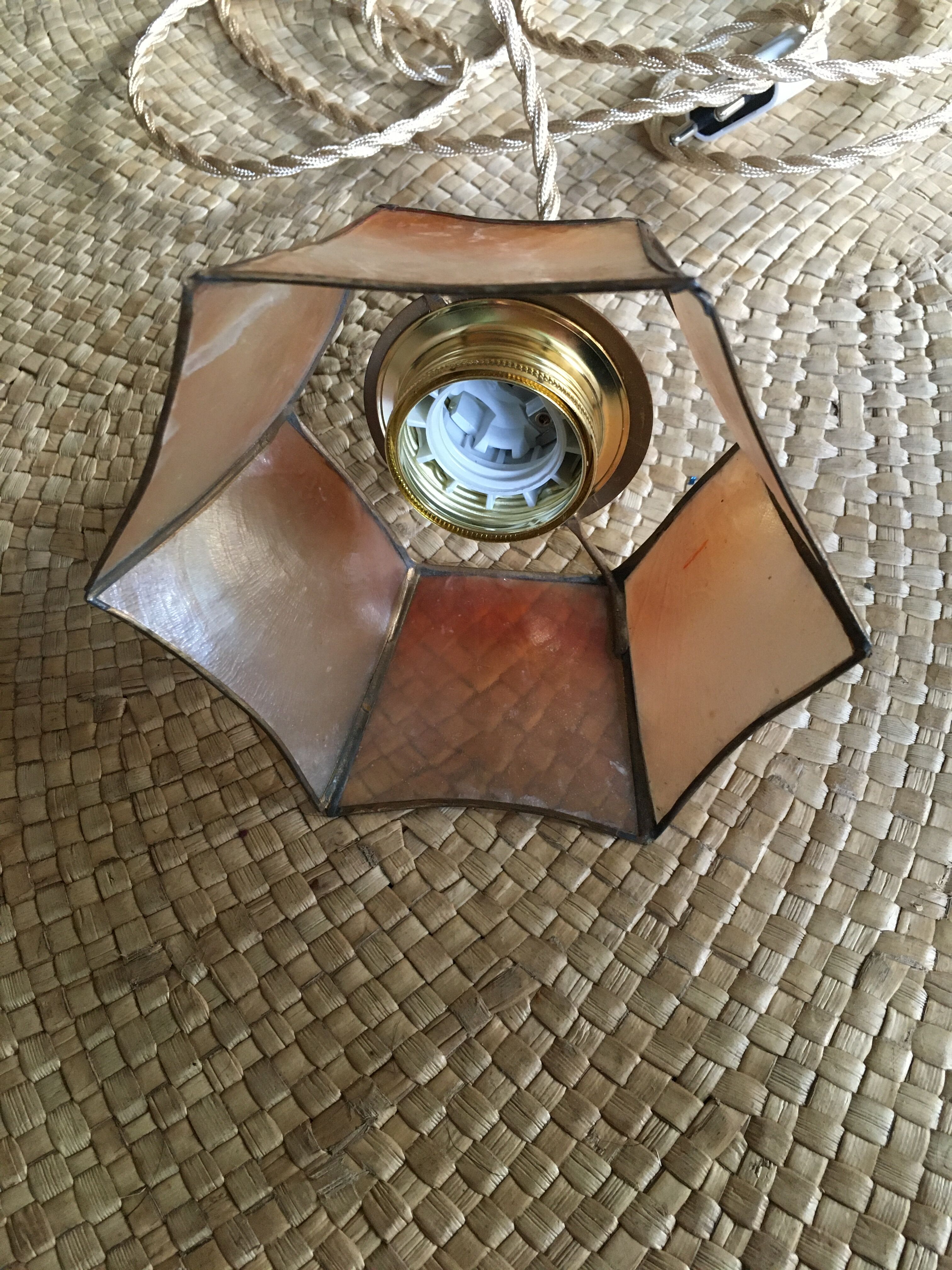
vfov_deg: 61.7
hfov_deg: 48.2
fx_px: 1063
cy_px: 635
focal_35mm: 29
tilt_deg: -59.2
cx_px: 476
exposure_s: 1/25
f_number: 2.2
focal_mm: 4.15
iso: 200
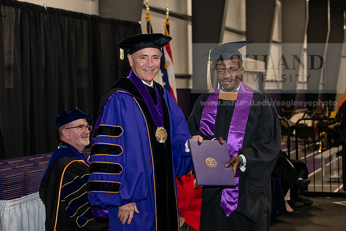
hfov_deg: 25.4
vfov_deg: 17.1
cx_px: 173
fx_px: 769
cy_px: 116
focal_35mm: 80
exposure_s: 1/200
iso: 2500
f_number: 5.6
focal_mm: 80
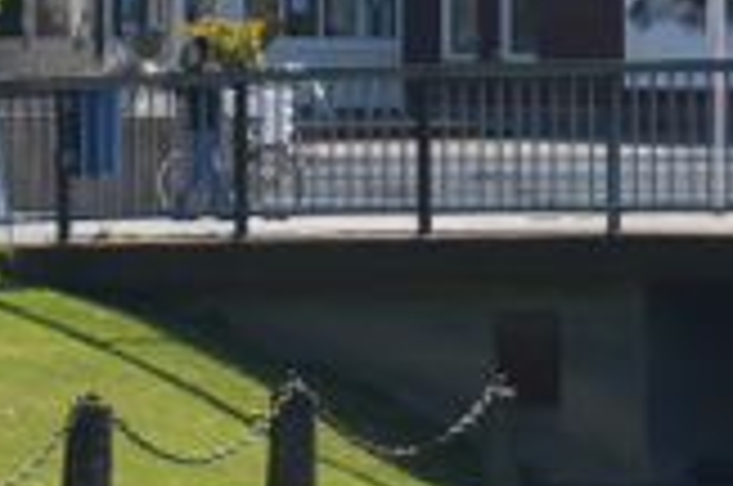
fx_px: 8410
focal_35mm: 414
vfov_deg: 3.3
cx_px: 533
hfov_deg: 5.0
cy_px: -151
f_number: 6.3
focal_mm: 75
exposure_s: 1/640
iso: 200
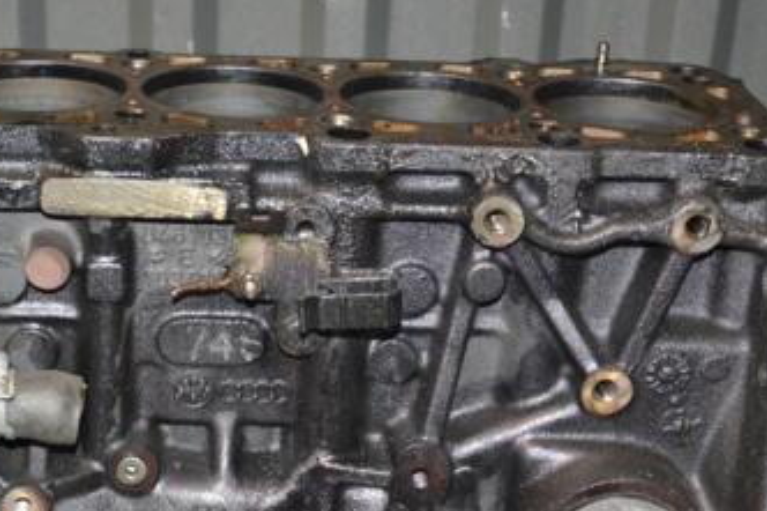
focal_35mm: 76
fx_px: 1618
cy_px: 437
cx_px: 215
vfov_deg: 17.7
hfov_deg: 26.4
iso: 800
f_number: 5
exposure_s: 1/60
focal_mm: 28
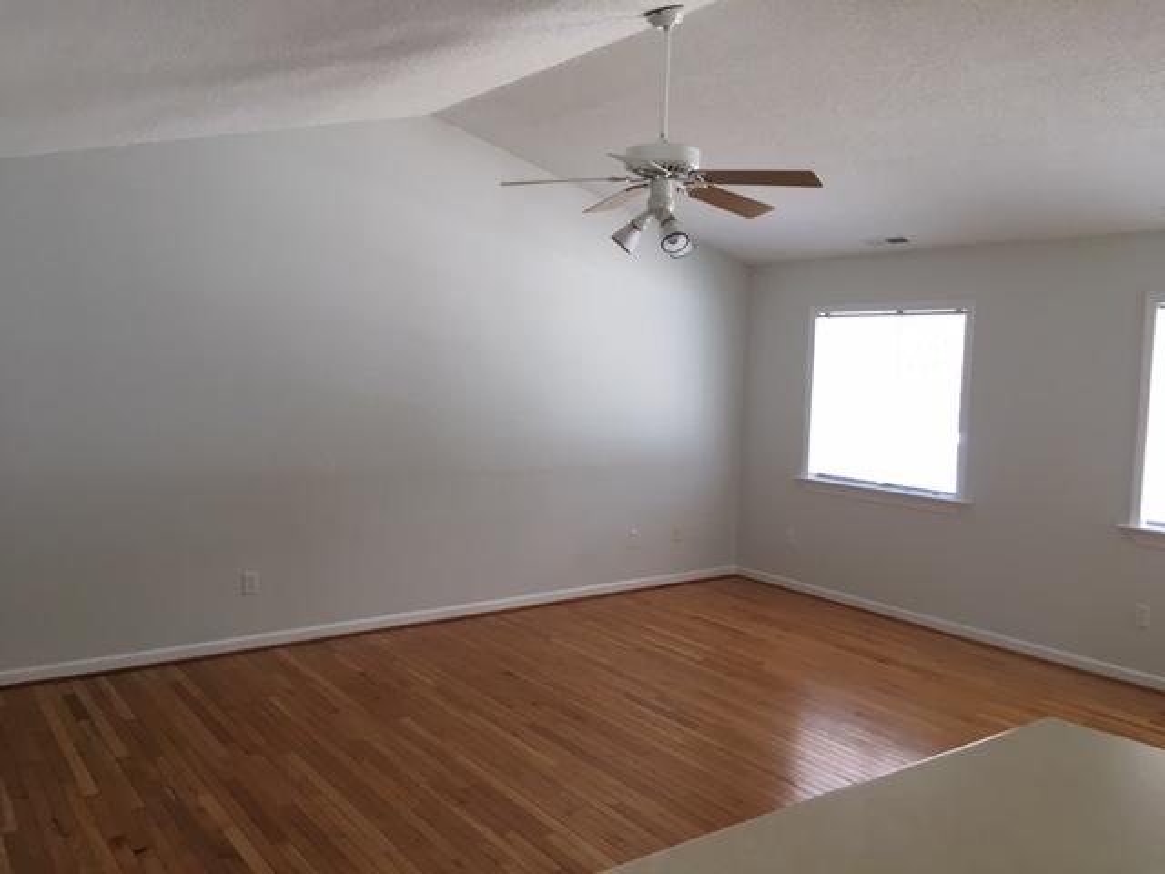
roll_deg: -2.0
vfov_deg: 48.2
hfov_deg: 61.7
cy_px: 437
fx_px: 976
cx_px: 582
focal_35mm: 29
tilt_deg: -3.4
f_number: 2.2
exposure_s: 1/30
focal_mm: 4.15
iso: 25
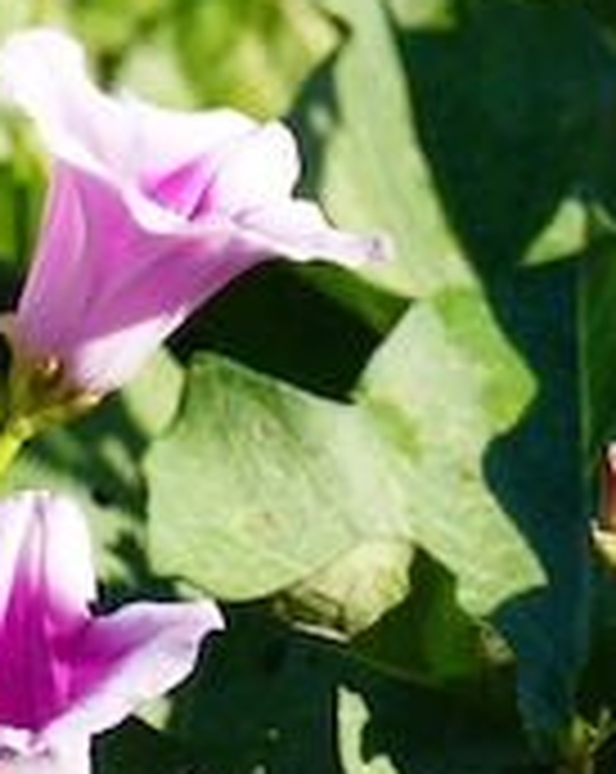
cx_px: 391
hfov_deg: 3.8
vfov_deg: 4.7
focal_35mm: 410
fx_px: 9368
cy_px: 430
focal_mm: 50
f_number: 8
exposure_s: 1/100
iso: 100
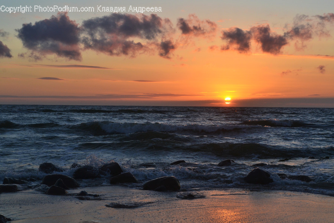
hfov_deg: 28.1
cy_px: 112
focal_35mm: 72
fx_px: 668
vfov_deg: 18.9
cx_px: 167
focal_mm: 48
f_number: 10
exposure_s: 1/320
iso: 400
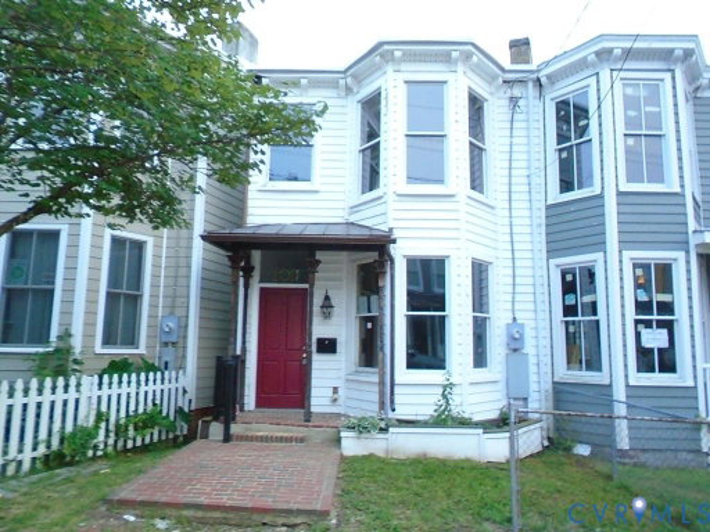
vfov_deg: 53.1
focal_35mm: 26
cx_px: 355
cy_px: 266
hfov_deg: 67.3
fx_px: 533
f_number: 3.2
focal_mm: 4.6
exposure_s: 1/30
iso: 500
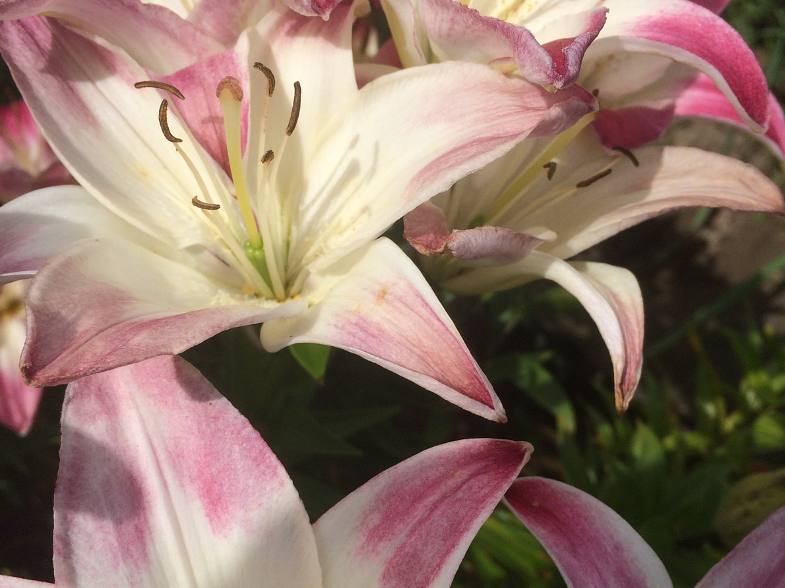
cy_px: 338
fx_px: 884
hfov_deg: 47.9
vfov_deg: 36.7
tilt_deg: -54.7
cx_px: 391
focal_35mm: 39
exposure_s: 1/4115
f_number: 2.2
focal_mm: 4.15
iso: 32
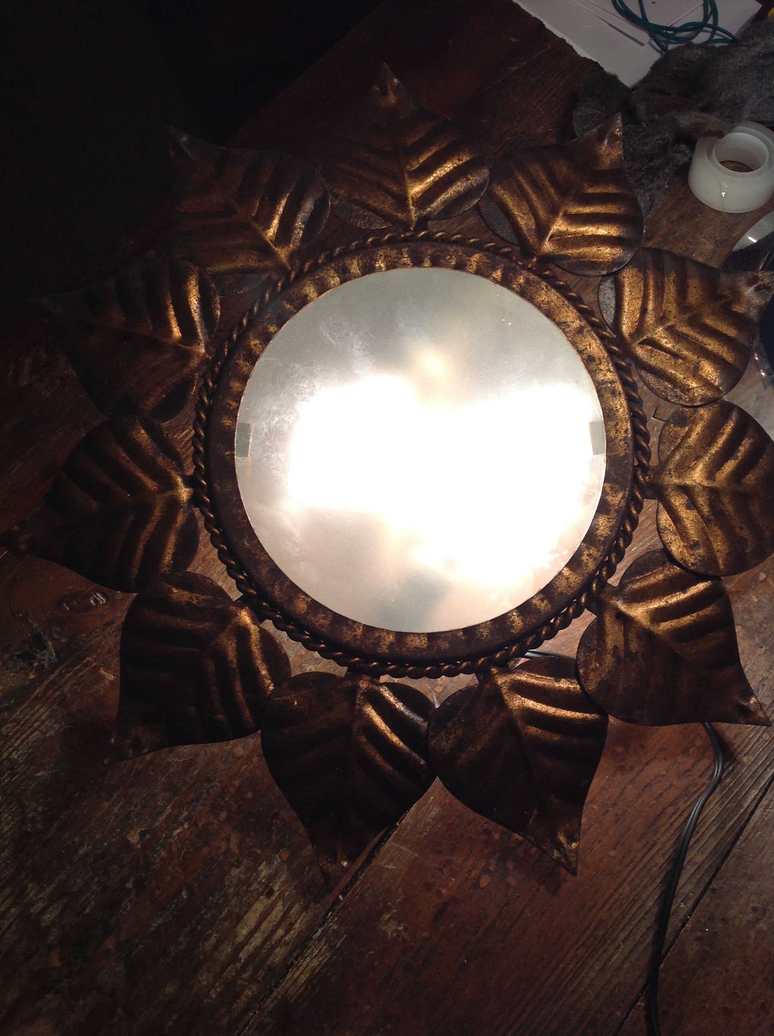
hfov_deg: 40.6
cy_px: 518
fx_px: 1046
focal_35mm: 35
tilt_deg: -63.3
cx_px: 387
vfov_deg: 52.7
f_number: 2.4
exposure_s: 1/100
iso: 50
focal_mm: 4.28
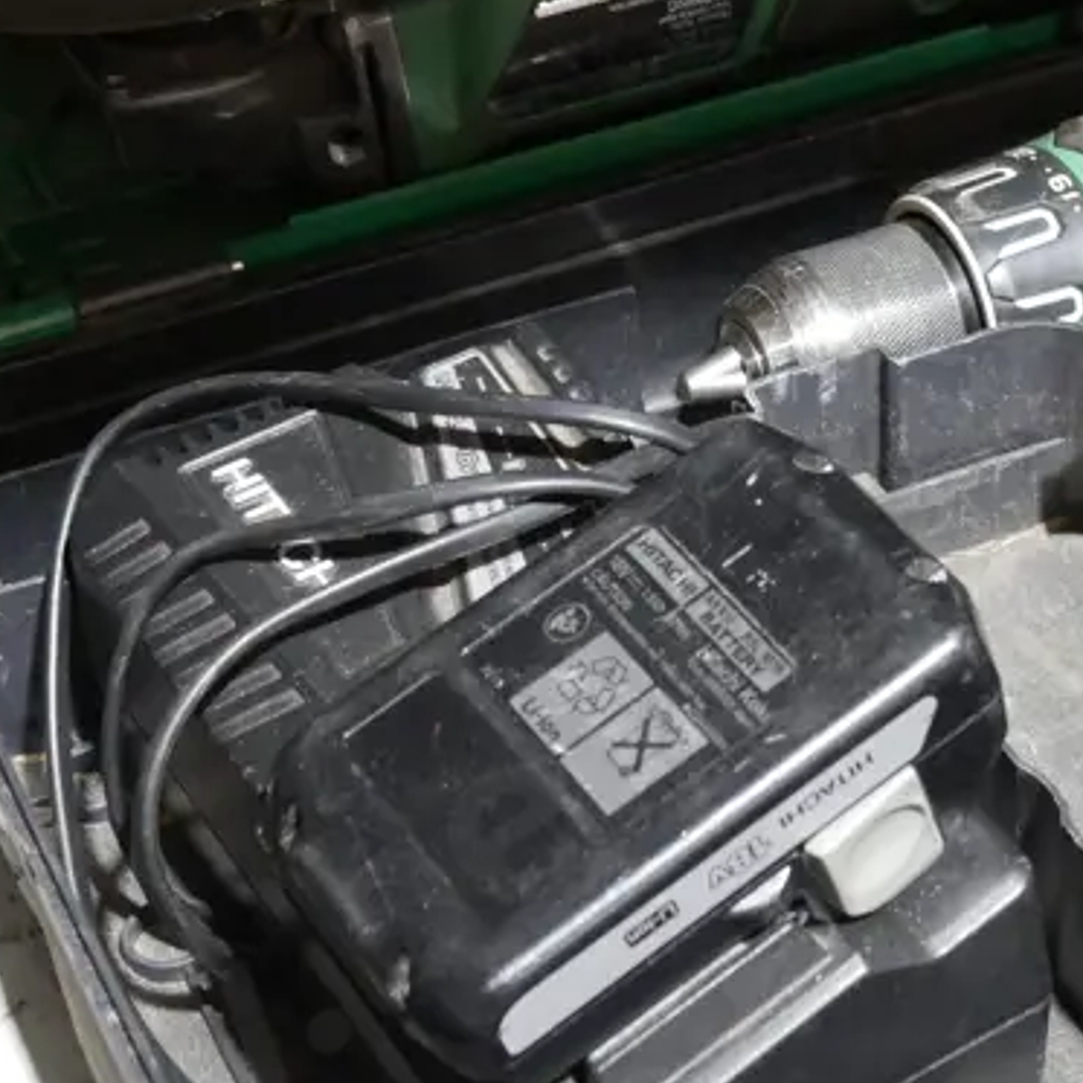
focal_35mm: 97
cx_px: 978
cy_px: 483
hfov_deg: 17.7
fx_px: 3433
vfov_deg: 17.9
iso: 2000
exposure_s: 1/60
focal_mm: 20
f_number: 4.4
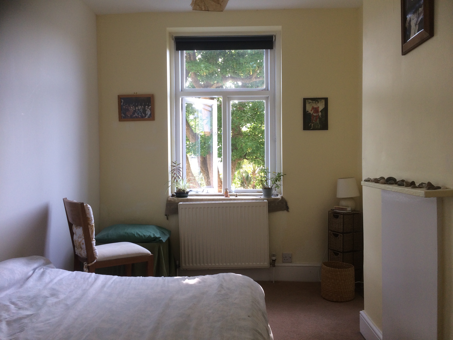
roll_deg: +1.3
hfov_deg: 61.7
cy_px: 170
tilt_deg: -1.8
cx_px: 226
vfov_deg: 48.2
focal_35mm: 29
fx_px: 380
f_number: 2.2
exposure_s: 1/100
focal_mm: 4.15
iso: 64
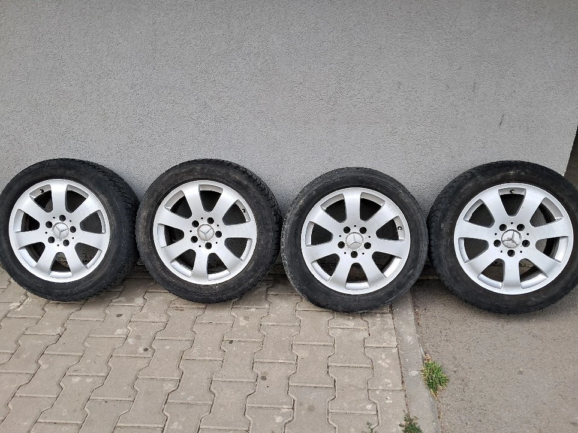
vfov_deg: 49.7
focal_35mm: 28
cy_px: 220
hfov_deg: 63.4
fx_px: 468
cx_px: 291
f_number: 1.8
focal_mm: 4
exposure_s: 1/143
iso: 50
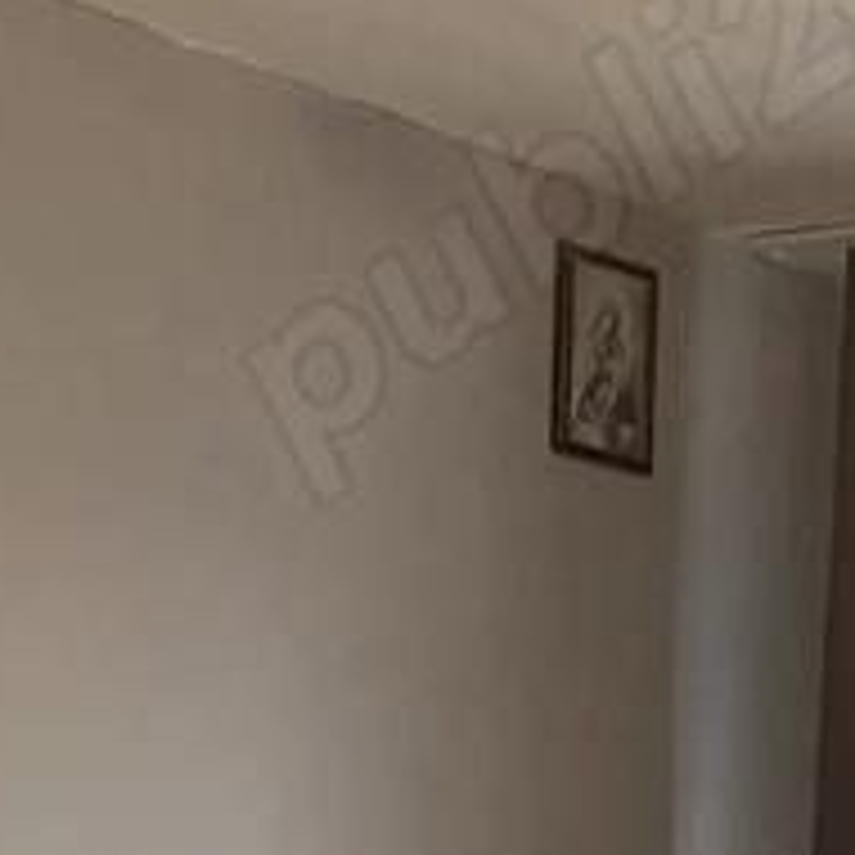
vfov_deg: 13.5
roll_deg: -1.9
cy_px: 1314
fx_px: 3381
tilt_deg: -6.9
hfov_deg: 13.6
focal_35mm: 121
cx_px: 1246
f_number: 1.5
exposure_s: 1/50
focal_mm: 5.7
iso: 500
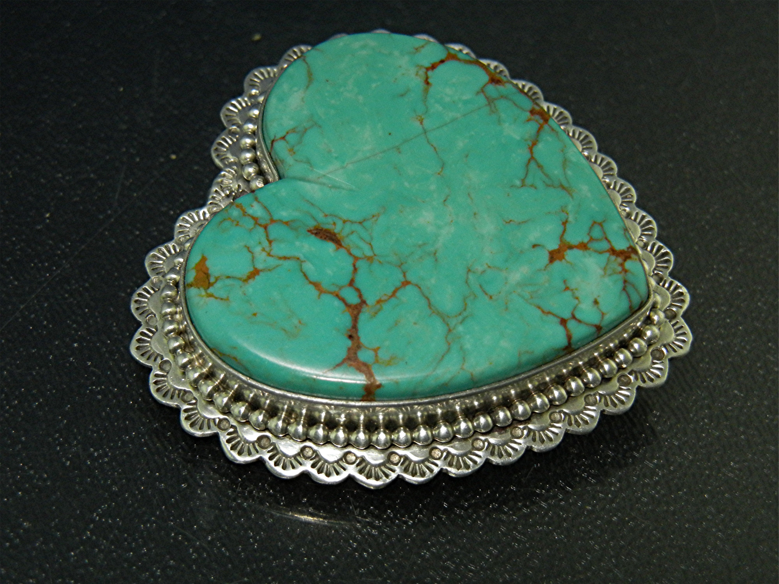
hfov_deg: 28.6
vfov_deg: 21.6
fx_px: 1530
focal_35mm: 68
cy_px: 292
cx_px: 390
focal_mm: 12.2
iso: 459
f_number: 8.2
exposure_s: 1/30
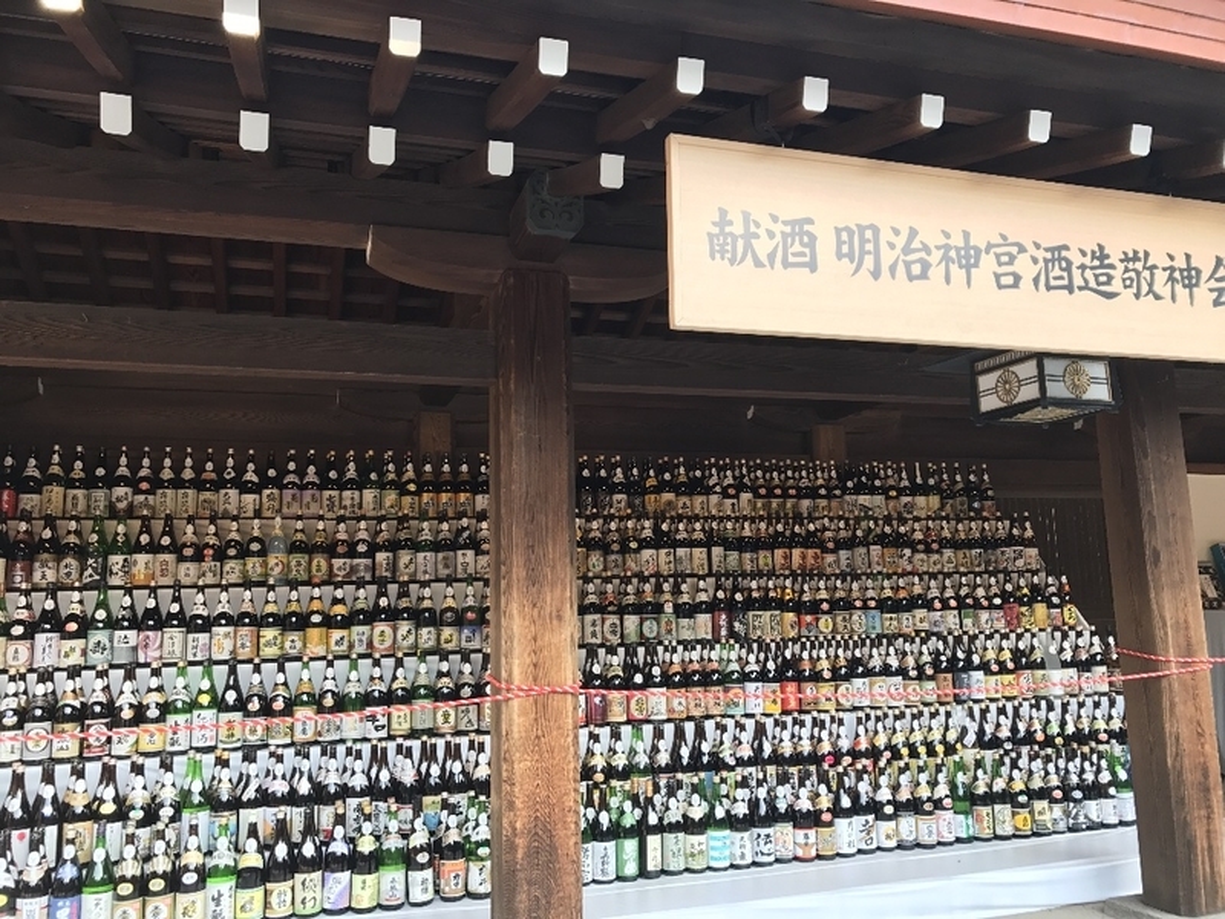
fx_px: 991
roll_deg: +3.5
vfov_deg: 49.7
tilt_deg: +7.1
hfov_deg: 63.4
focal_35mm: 28
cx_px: 612
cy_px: 460
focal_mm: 3.99
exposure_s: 1/120
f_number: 1.8
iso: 25
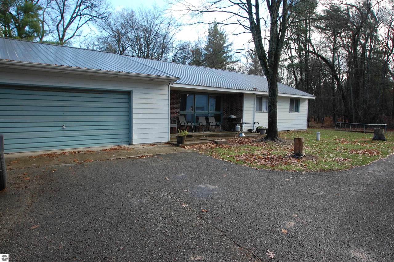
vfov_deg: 56.1
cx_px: 197
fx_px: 246
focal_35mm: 22
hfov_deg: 77.4
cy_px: 131
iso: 200
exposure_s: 1/160
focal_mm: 15
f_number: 6.3
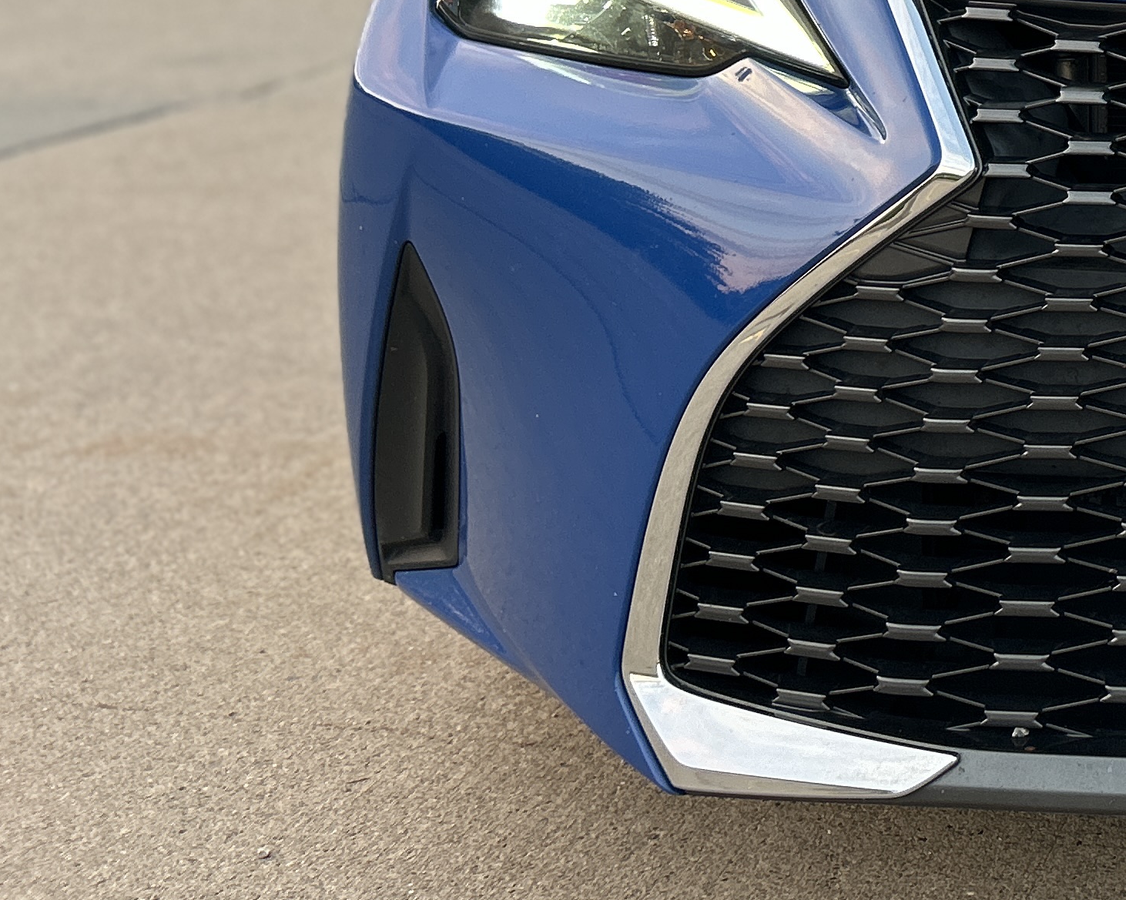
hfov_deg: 23.6
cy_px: -156
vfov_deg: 20.5
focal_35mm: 70
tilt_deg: -5.5
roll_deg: +0.8
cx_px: 1513
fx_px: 2332
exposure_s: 1/100
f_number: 1.5
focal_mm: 5.7
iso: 40
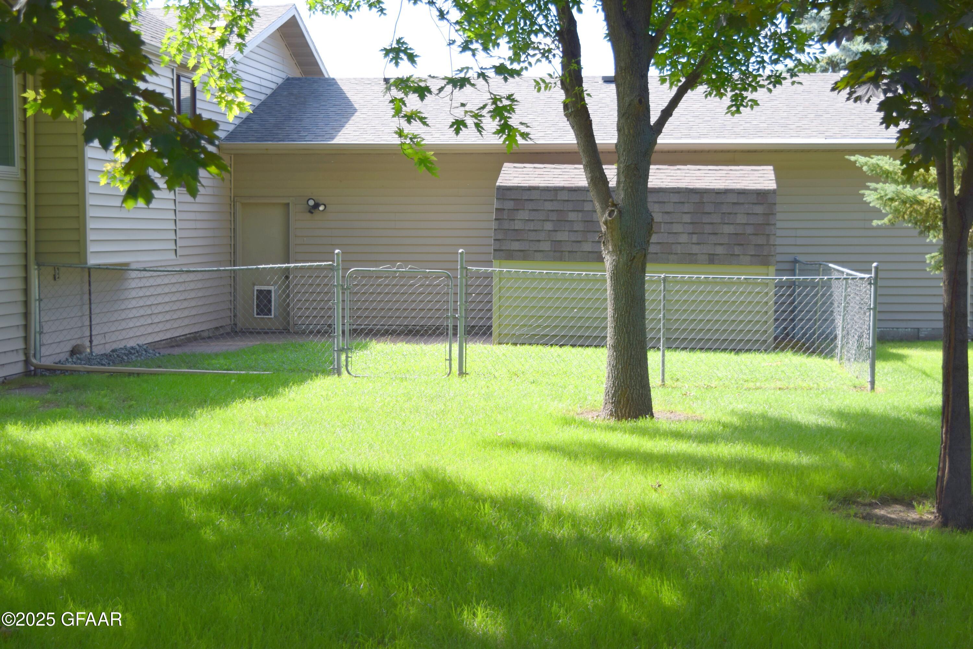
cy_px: 324
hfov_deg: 36.9
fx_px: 1459
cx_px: 486
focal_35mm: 54
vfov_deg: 25.1
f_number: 5.6
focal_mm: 36
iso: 100
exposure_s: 1/200
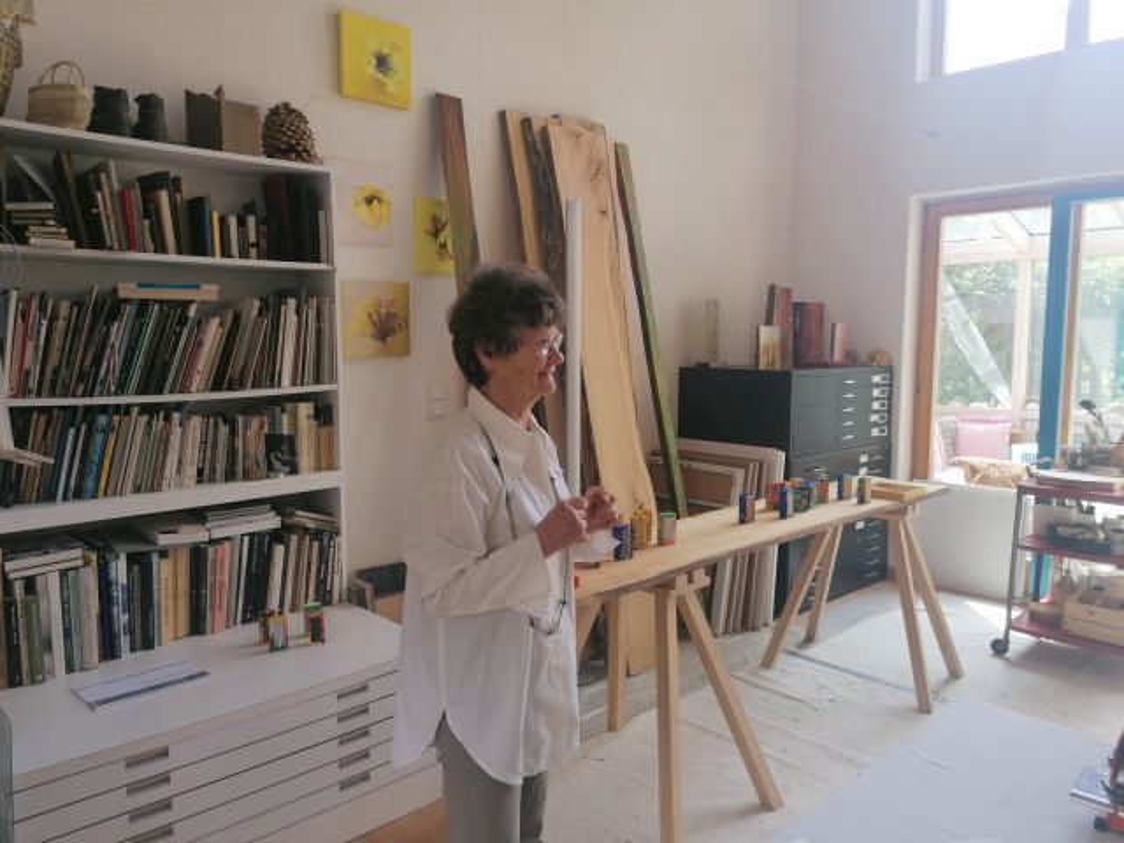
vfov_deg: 51.4
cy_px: 422
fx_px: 877
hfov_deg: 65.3
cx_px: 562
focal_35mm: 27
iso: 64
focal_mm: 4.75
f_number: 1.8
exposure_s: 1/100
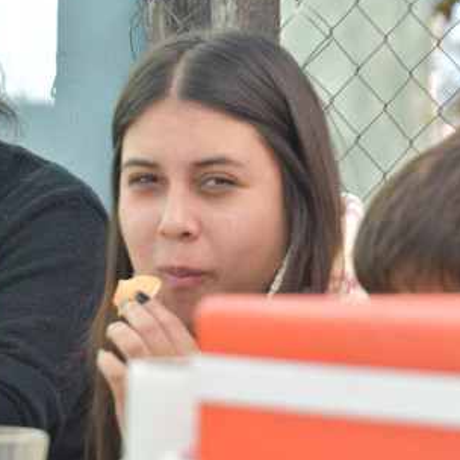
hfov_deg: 7.1
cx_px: 250
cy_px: 253
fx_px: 3713
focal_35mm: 247
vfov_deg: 7.1
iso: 400
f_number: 5.6
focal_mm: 92
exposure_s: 1/500
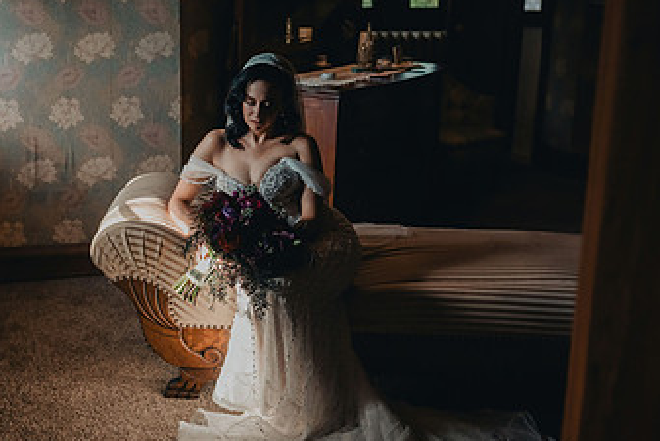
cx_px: 202
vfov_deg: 24.6
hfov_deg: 35.7
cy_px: 219
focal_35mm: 55
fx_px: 1009
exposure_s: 1/1600
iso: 1250
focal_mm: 32
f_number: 2.8
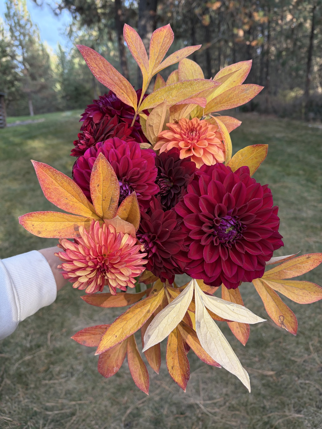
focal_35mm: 26
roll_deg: +2.9
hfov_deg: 53.1
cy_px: 214
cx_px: 161
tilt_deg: -17.4
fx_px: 322
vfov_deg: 67.3
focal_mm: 5.96
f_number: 1.6
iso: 50
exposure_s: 1/121
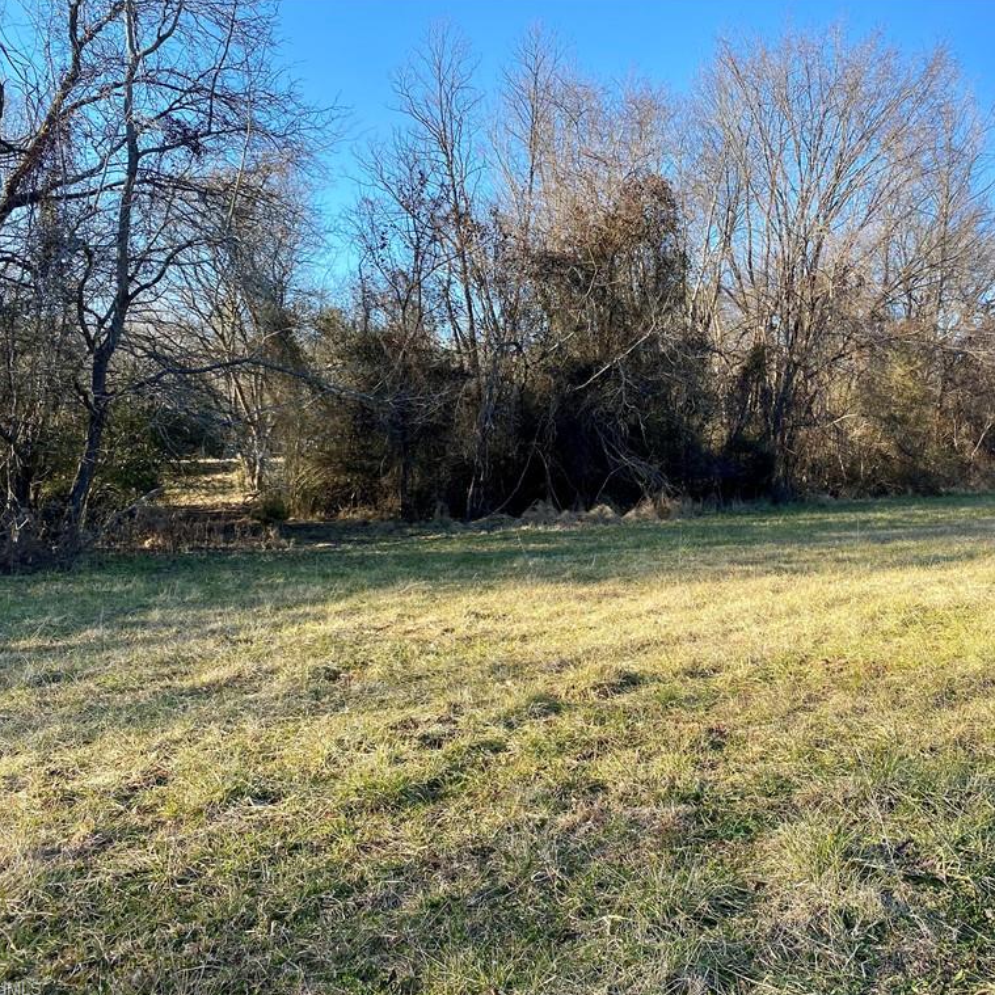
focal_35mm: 31
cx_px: 619
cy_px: 498
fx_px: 1008
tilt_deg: -3.8
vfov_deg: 52.5
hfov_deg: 52.0
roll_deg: -0.4
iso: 32
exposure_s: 1/799
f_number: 1.8
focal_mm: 4.25
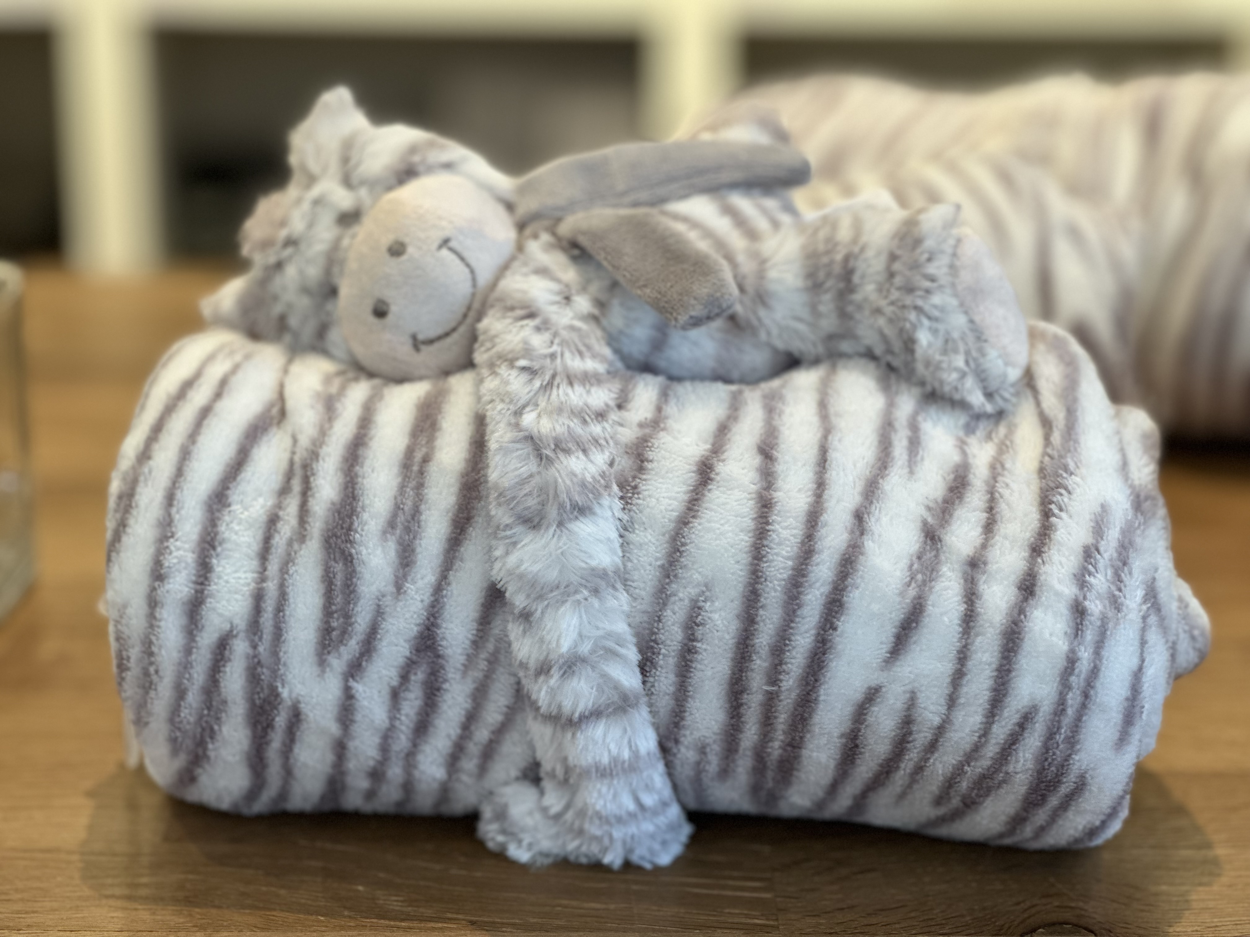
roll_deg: -0.1
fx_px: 2781
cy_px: 468
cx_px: 625
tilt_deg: -17.3
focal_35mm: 77
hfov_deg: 25.3
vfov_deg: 19.1
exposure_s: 1/50
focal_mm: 9
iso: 125
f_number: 2.8
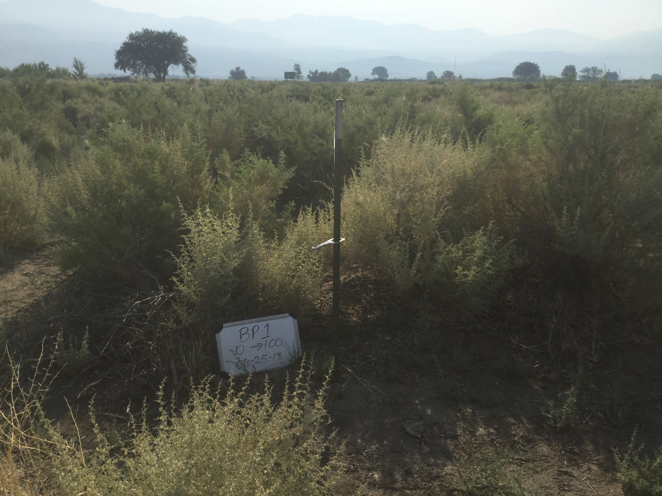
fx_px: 593
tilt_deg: -18.6
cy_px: 248
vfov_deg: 45.4
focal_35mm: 31
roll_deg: -0.7
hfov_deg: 58.4
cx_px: 331
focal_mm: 3.3
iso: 25
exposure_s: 1/2037
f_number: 2.4
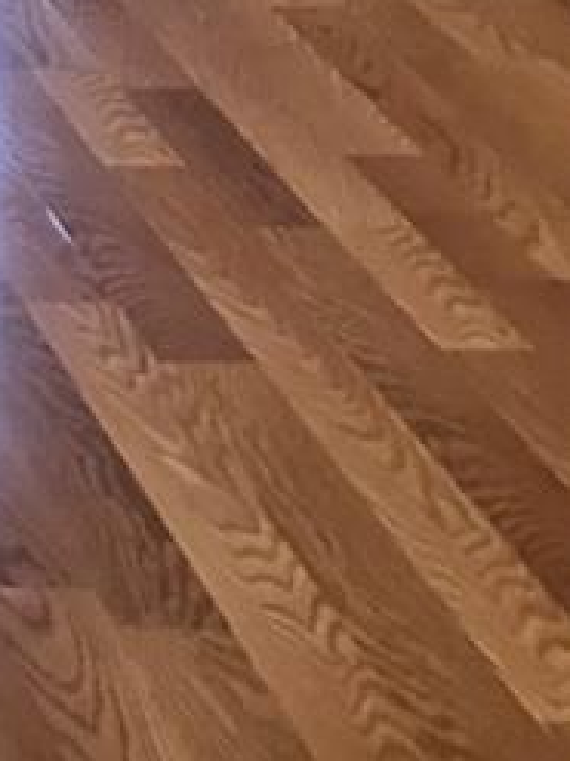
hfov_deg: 9.6
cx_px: -810
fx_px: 2988
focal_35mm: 136
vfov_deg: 13.6
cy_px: -394
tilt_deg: -10.4
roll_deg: -0.5
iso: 320
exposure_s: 1/60
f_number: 1.8
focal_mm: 3.99
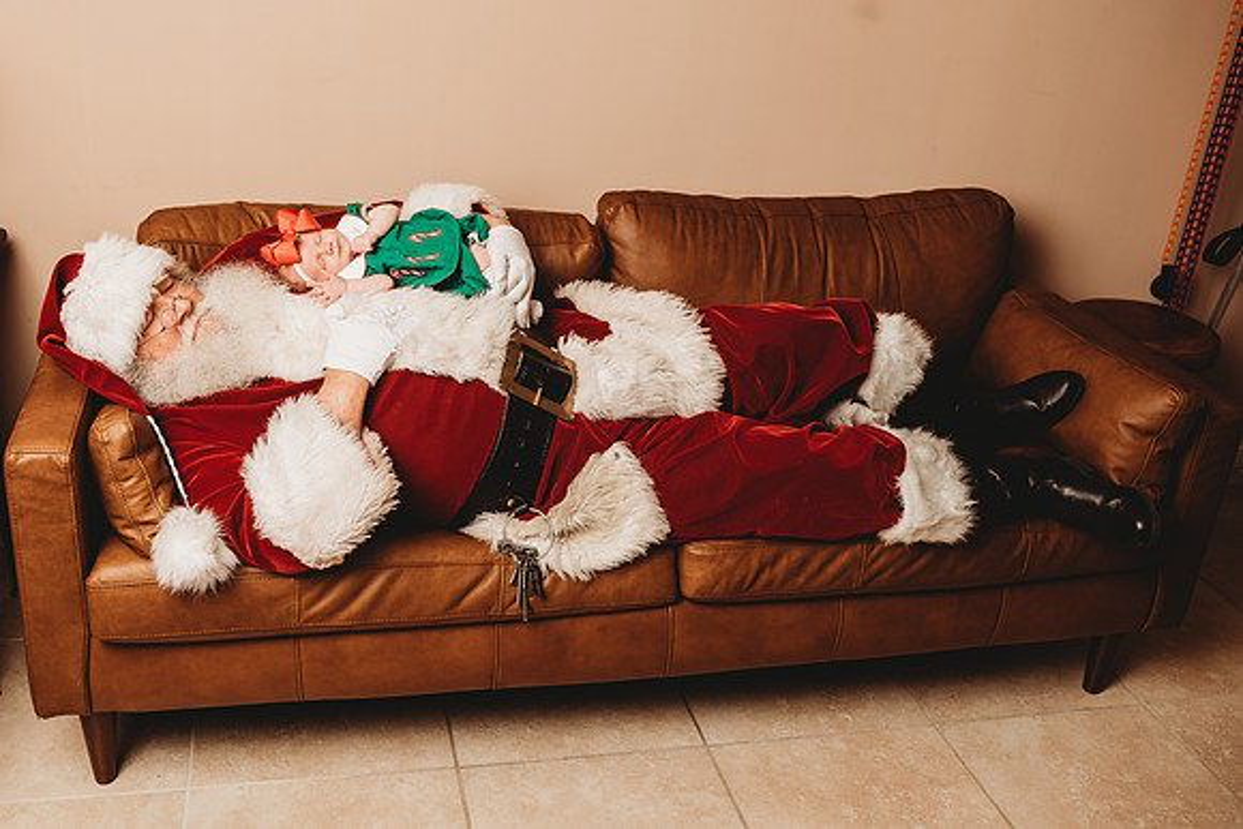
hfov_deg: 53.8
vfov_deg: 37.5
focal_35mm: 35
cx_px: 523
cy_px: 377
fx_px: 1219
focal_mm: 30
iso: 100
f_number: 4
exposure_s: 1/160
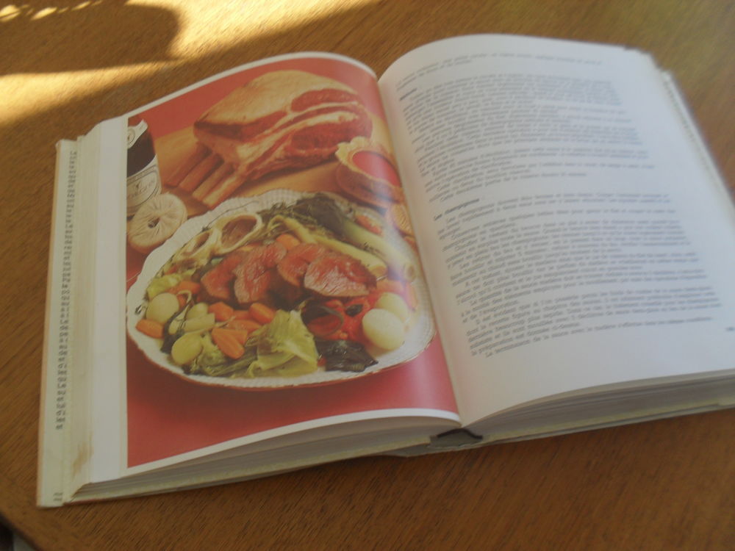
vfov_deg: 40.7
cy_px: 276
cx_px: 368
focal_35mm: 35
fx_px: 743
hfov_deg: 52.6
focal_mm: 6.3
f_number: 3.2
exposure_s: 1/60
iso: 100
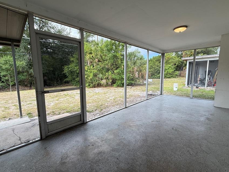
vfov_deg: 74.7
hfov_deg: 91.0
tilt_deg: -7.3
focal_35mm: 17
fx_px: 112
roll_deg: +1.2
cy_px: 87
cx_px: 112
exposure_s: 1/188
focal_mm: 2.22
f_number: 2.2
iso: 50
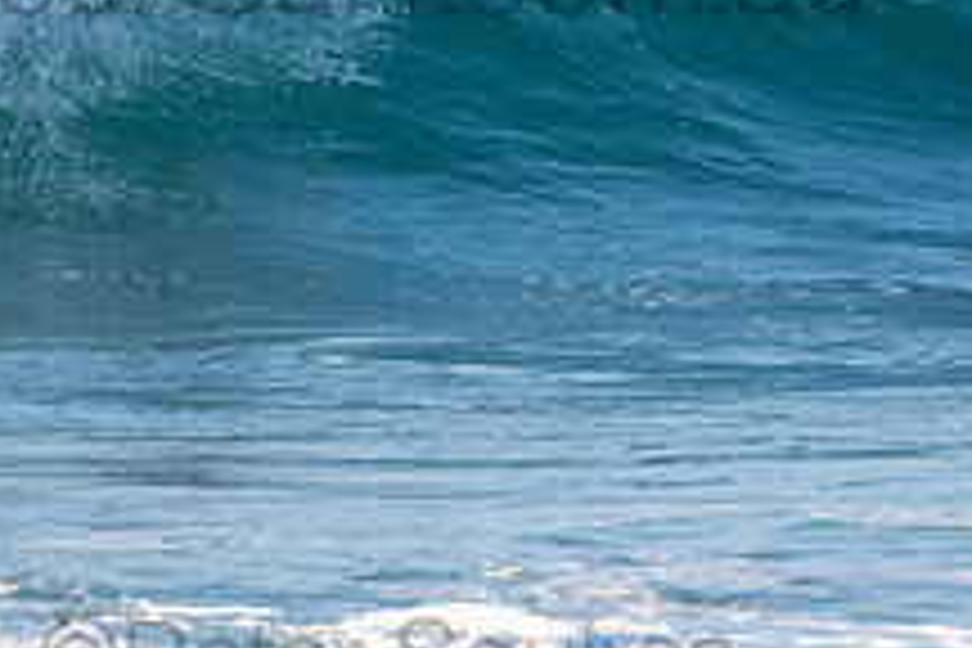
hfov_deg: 1.0
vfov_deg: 0.7
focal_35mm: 2010
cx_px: 387
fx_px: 54266
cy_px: -88
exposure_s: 1/1250
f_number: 5.6
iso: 640
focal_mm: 500
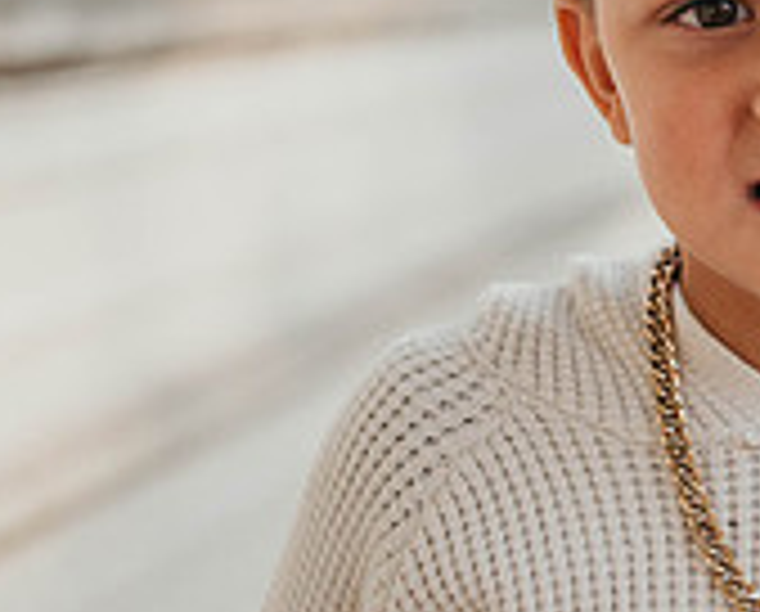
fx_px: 2953
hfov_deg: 13.6
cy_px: 292
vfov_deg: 11.8
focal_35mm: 131
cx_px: 1202
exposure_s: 1/1600
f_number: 1.6
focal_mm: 35
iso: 64
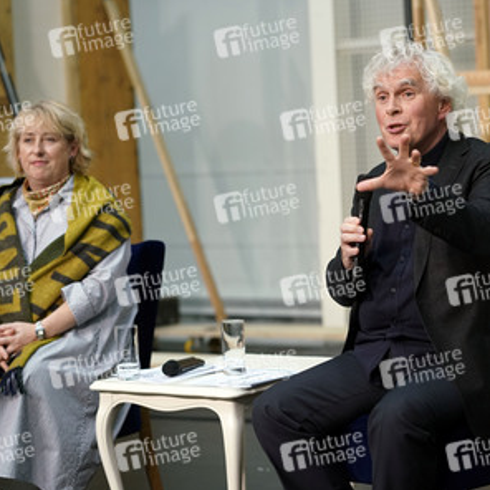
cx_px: 279
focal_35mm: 110
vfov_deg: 15.8
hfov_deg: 15.8
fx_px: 1762
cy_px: 245
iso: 1600
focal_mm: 85
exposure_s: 1/200
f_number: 2.8
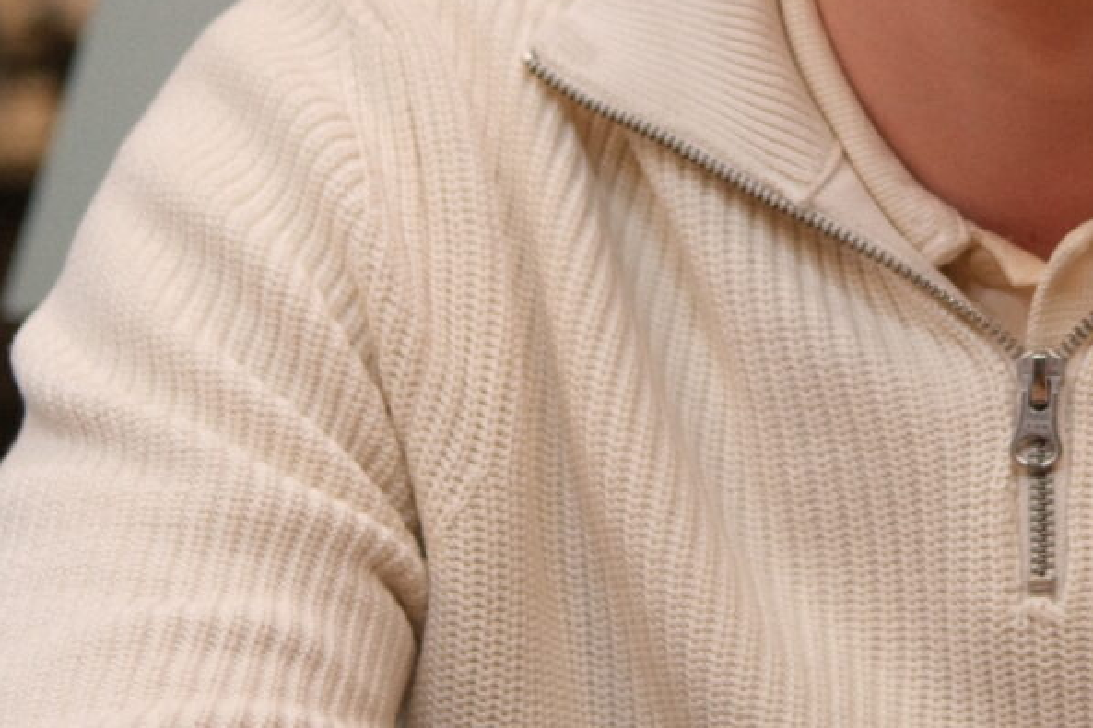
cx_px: 1060
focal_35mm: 183
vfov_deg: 7.4
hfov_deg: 11.1
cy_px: -108
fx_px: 5554
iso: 250
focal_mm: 35
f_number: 2
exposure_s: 1/200
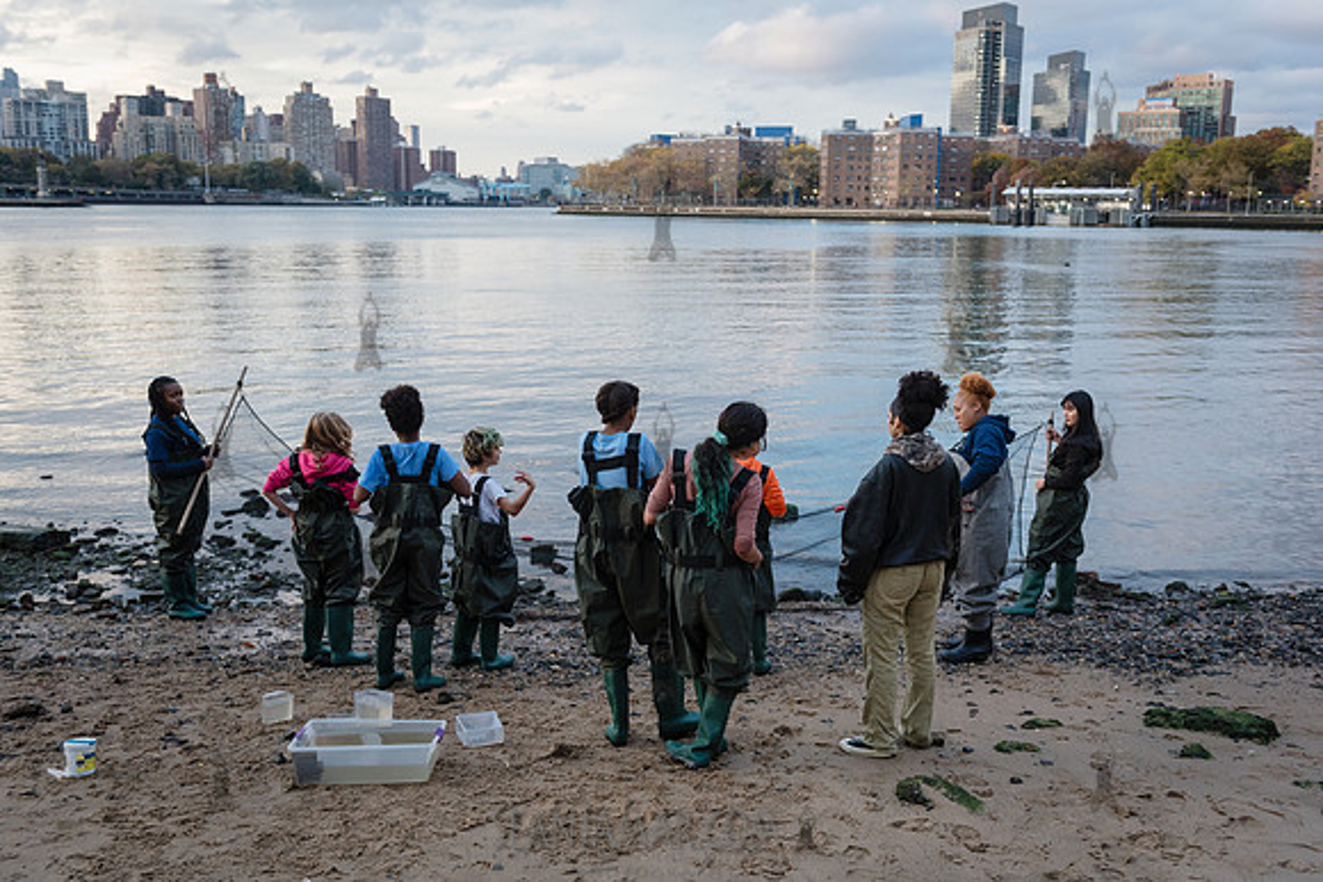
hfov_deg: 58.2
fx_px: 1189
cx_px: 662
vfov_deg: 40.7
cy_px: 441
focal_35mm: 32
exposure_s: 1/250
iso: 800
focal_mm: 32
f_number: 4
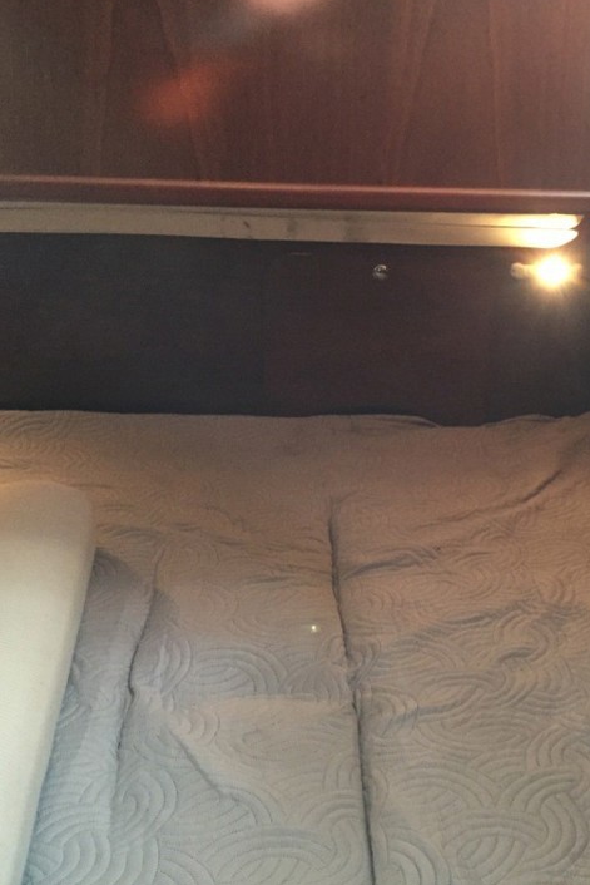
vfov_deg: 47.4
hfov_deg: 32.1
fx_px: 1007
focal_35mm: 41
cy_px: 440
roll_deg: -4.2
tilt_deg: -22.7
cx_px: 441
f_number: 2.2
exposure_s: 1/33
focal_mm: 4.15
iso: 250
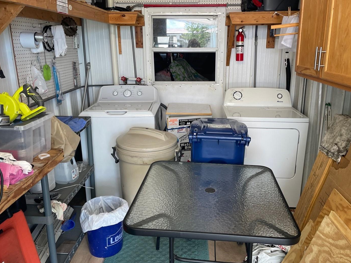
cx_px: 188
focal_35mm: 30
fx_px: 304
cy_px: 127
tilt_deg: -15.3
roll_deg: +0.4
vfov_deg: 46.8
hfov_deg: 59.9
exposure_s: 1/120
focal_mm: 4.2
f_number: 1.6
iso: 80
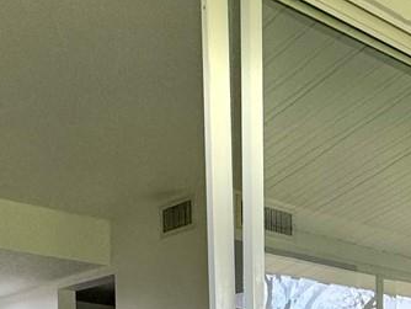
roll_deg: +0.5
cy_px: 472
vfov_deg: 19.1
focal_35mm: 67
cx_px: 571
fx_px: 796
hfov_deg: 24.3
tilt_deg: -2.5
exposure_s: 1/99
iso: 40
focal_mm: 2.22
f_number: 2.2
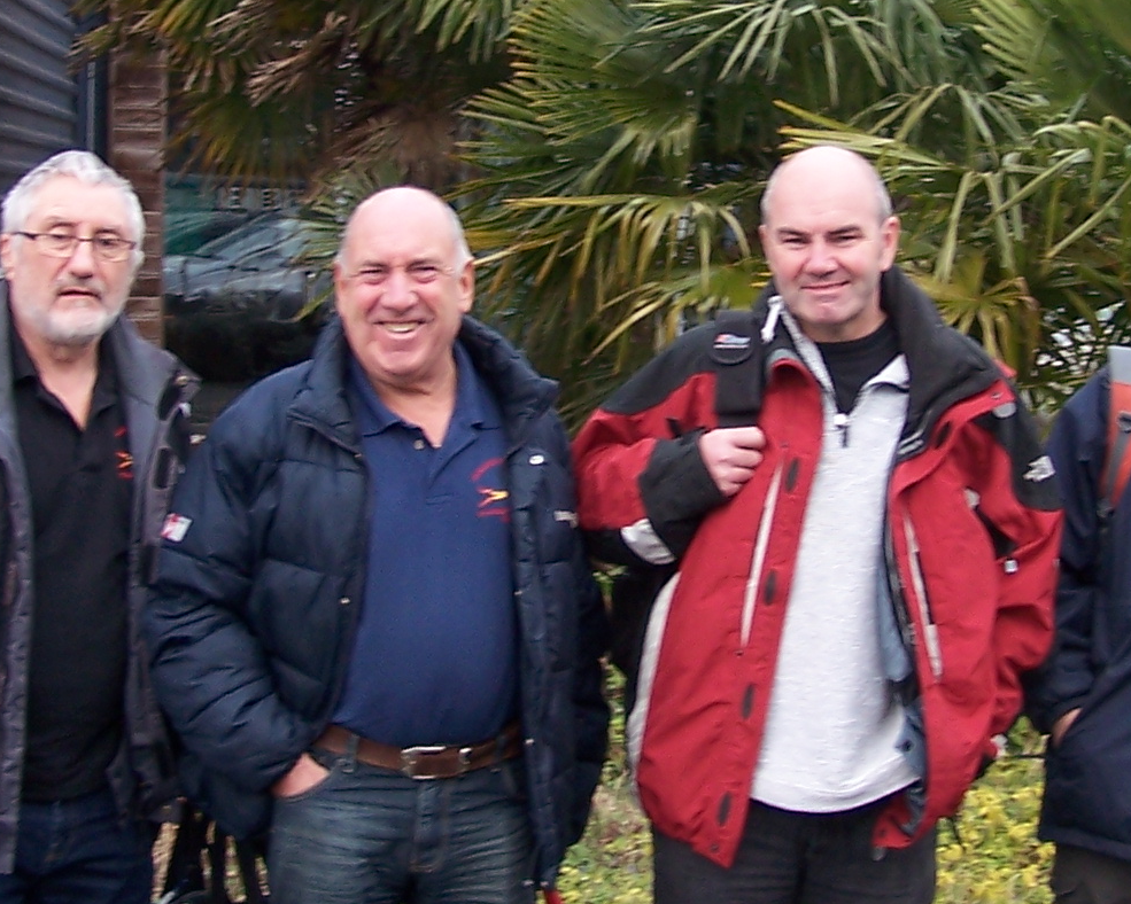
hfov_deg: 19.7
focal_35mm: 97
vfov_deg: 15.8
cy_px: 345
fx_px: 3247
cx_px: 690
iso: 80
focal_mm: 6.3
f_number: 2.8
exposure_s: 1/60
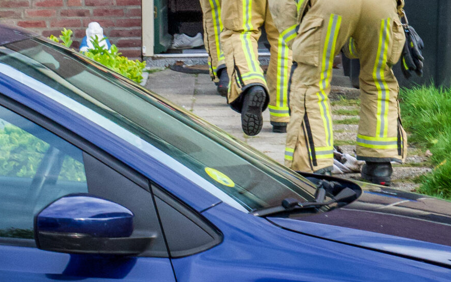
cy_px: -108
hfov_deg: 9.4
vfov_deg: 5.8
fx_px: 2740
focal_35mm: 223
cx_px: 269
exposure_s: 1/125
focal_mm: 50
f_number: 16
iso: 1000
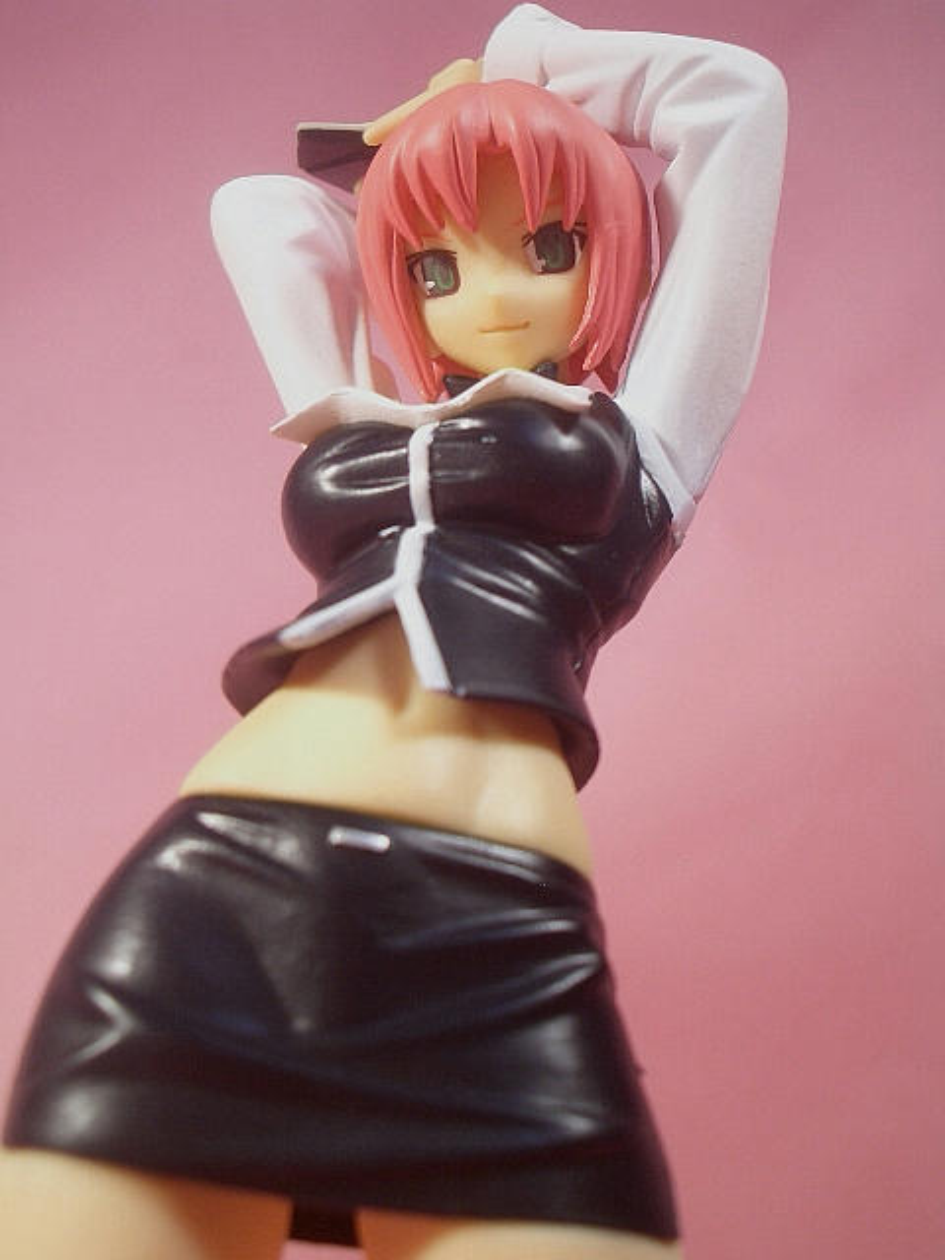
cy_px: 630
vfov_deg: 38.9
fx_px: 1784
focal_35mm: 49
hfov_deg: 29.7
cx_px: 472
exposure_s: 1/50
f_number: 3.1
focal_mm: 8.2
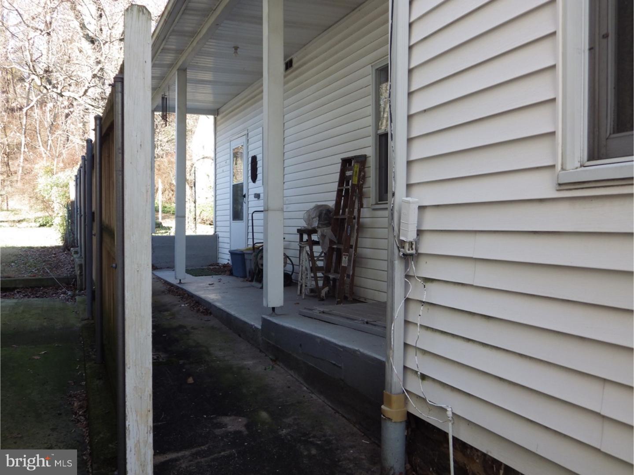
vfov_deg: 41.8
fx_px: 623
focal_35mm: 34
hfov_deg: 54.0
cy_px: 238
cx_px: 317
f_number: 3.4
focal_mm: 6.2
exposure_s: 1/100
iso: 100
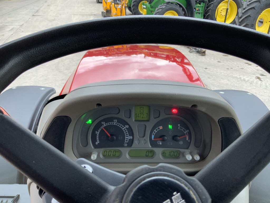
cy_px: 102
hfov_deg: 61.7
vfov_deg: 48.2
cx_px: 135
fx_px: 226
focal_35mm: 29
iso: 16
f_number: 1.8
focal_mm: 3
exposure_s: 1/198
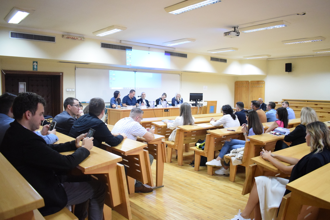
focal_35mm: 30
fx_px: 275
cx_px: 165
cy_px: 110
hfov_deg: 61.9
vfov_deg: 43.6
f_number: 3.5
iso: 4000
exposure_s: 1/80
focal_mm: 20
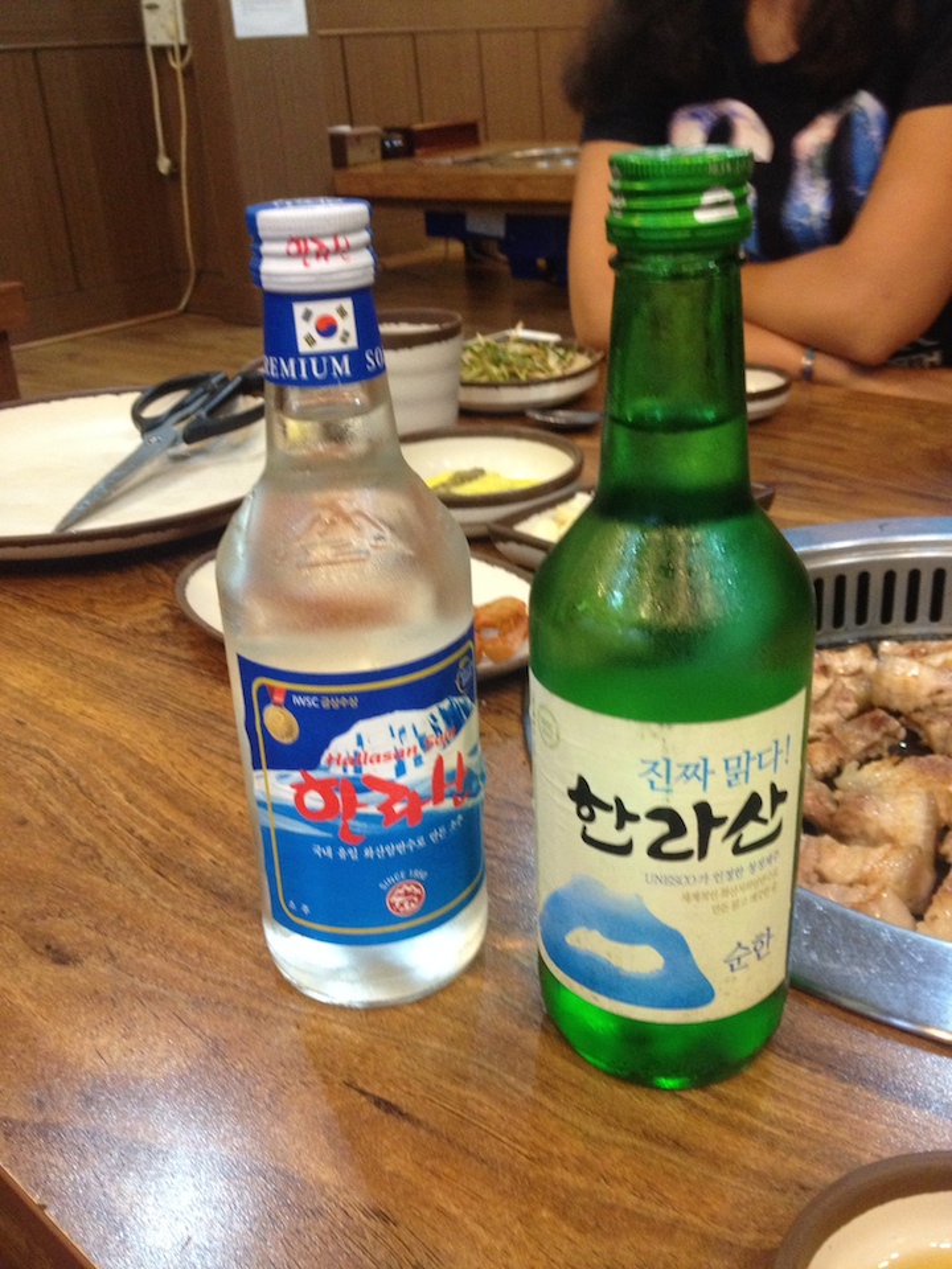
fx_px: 1283
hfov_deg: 40.7
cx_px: 476
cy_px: 634
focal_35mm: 35
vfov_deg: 52.6
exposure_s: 1/20
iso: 320
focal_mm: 4.28
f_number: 2.4
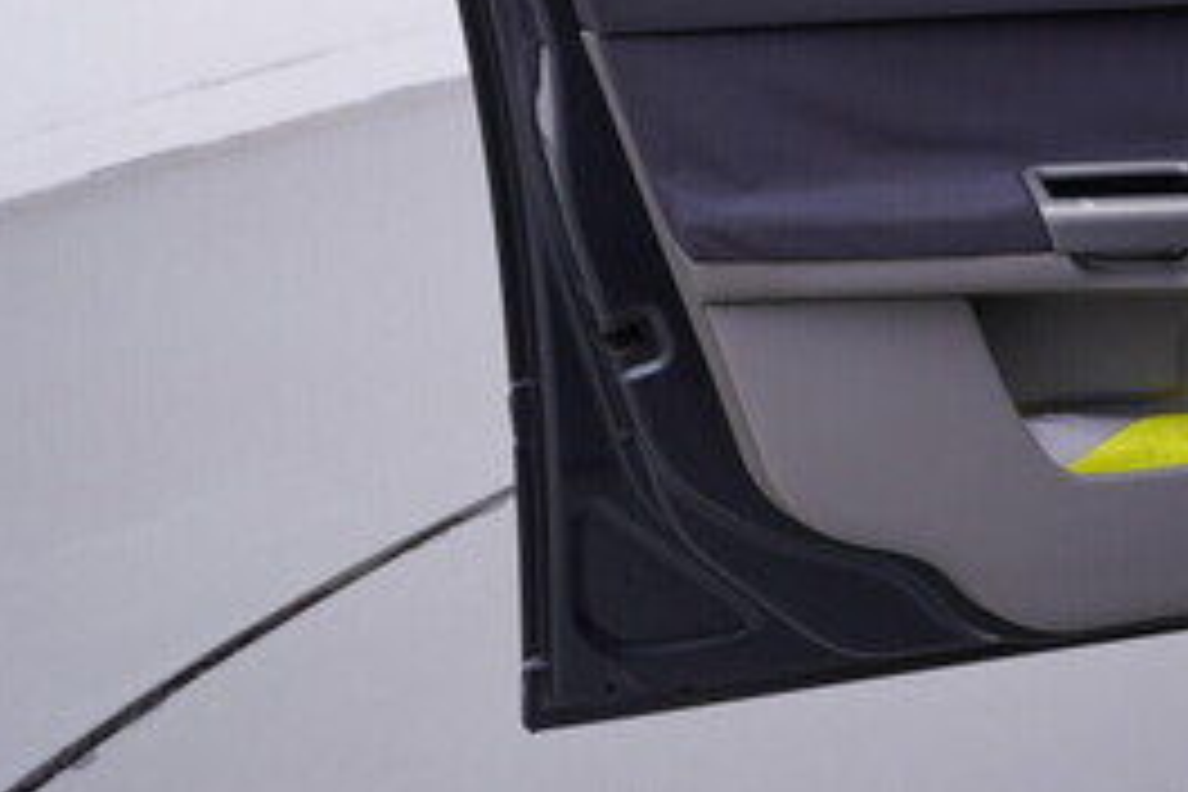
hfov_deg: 26.3
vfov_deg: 17.7
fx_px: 2475
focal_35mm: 75
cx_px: 999
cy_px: -16
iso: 125
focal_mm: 24
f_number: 4
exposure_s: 1/60
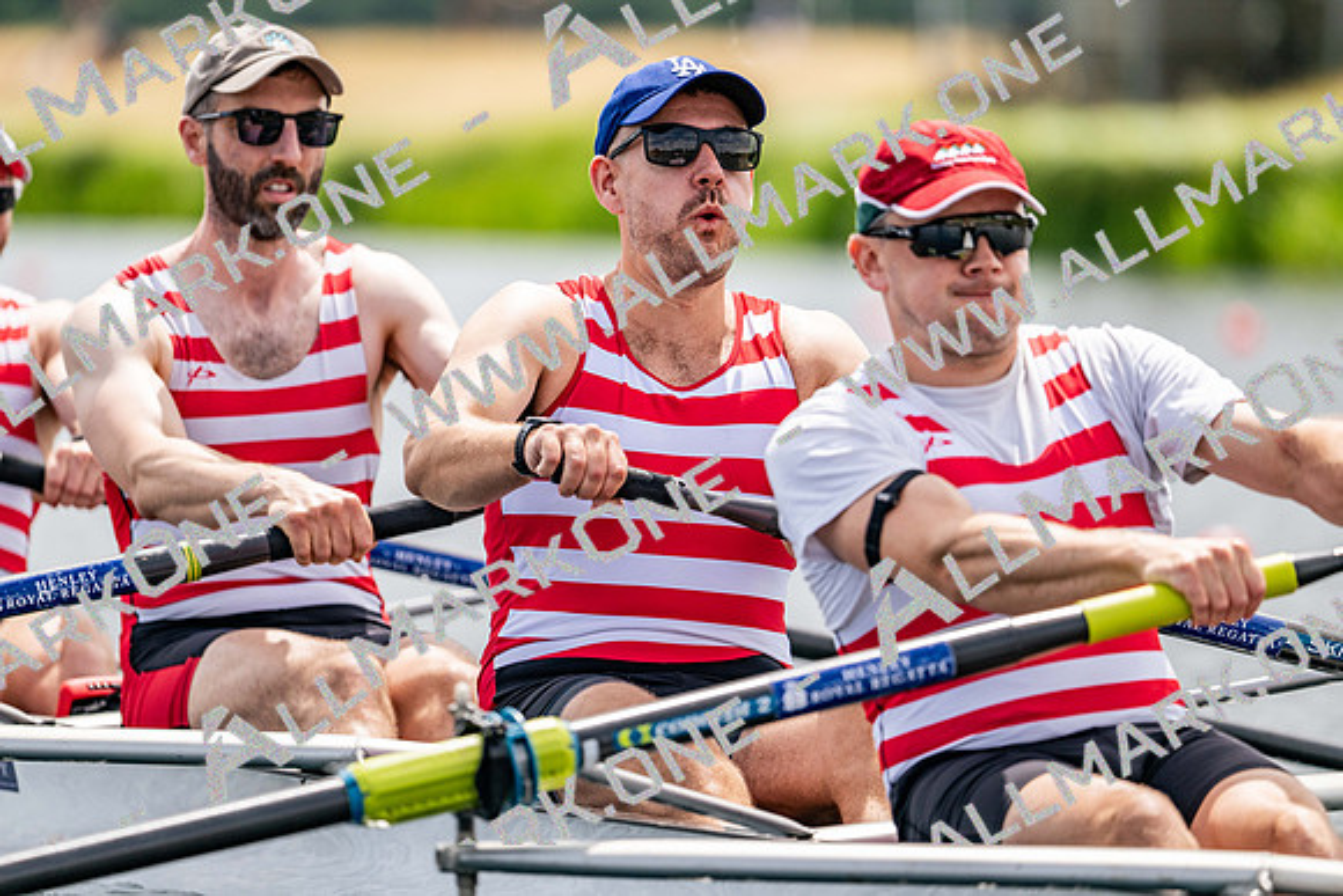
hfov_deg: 5.2
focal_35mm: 400
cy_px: 448
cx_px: 672
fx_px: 14925
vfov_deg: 3.4
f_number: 4.5
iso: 360
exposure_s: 1/2500
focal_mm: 400
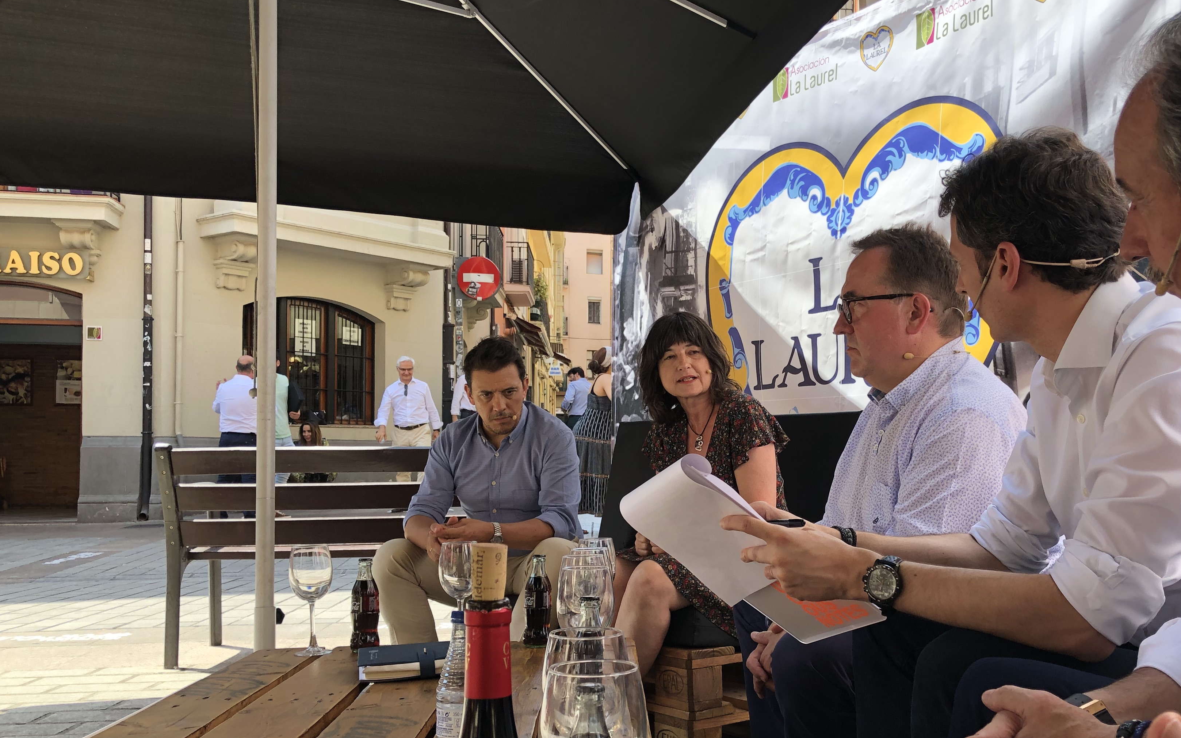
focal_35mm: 37
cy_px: 436
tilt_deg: +1.3
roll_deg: +0.8
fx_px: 1191
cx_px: 712
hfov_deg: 52.4
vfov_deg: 34.3
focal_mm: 4
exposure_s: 1/247
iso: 20
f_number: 1.8
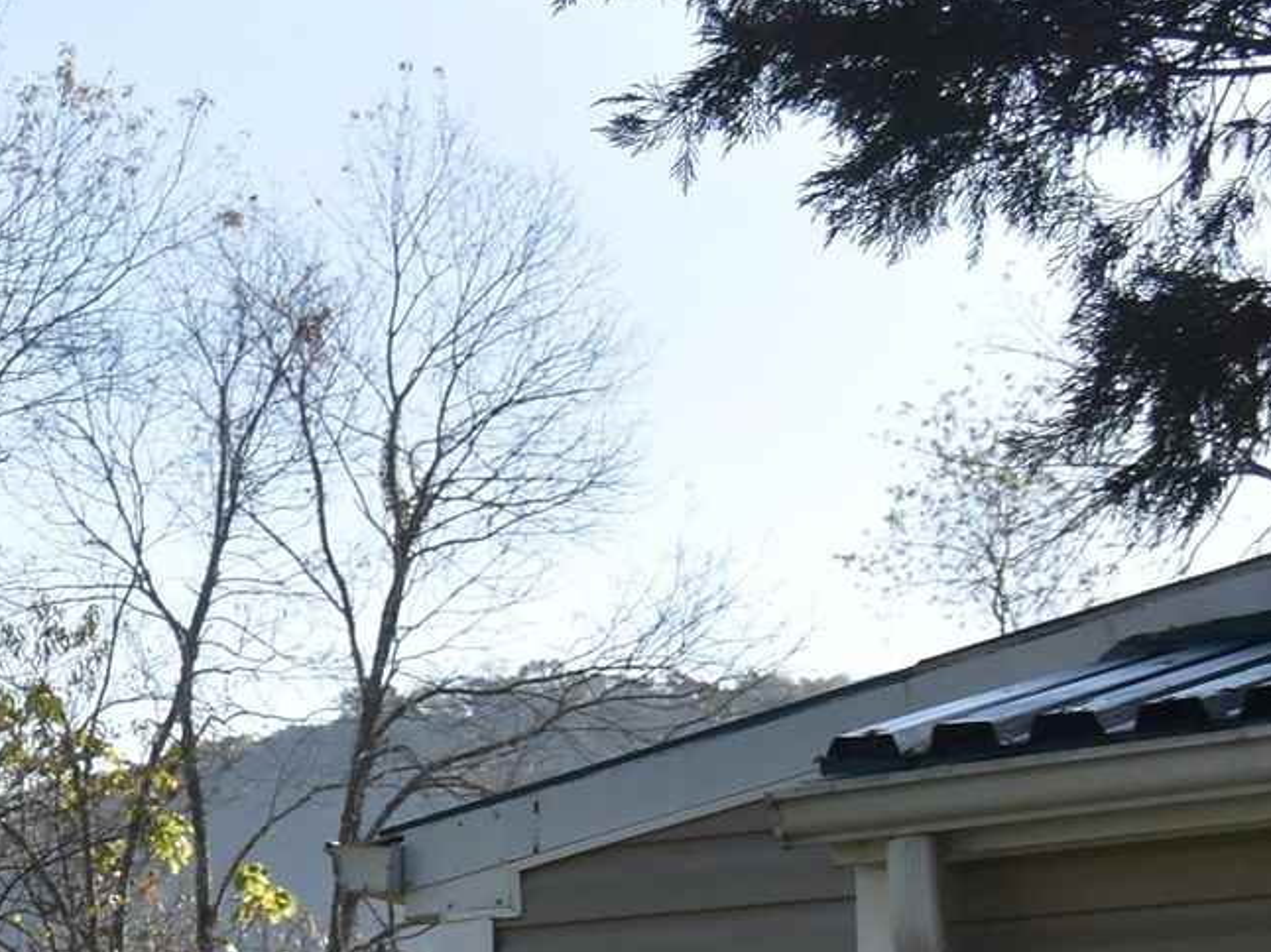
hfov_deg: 12.1
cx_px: -952
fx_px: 5542
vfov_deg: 9.6
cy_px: 1408
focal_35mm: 151
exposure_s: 1/200
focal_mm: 22
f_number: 6.3
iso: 100
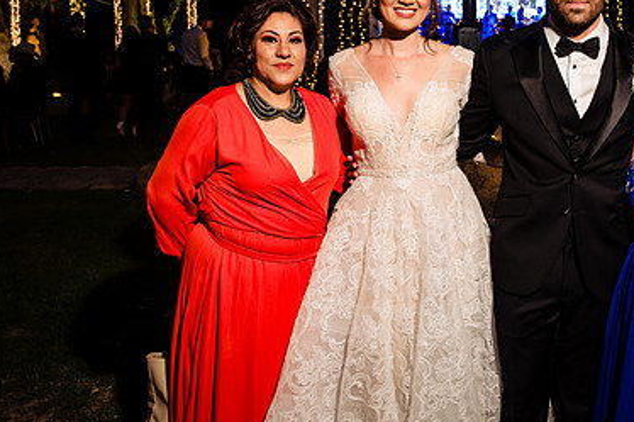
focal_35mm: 45
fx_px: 792
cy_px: 123
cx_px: 456
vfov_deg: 29.5
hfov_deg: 42.6
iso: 1600
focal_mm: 29
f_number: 7.1
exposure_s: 1/50
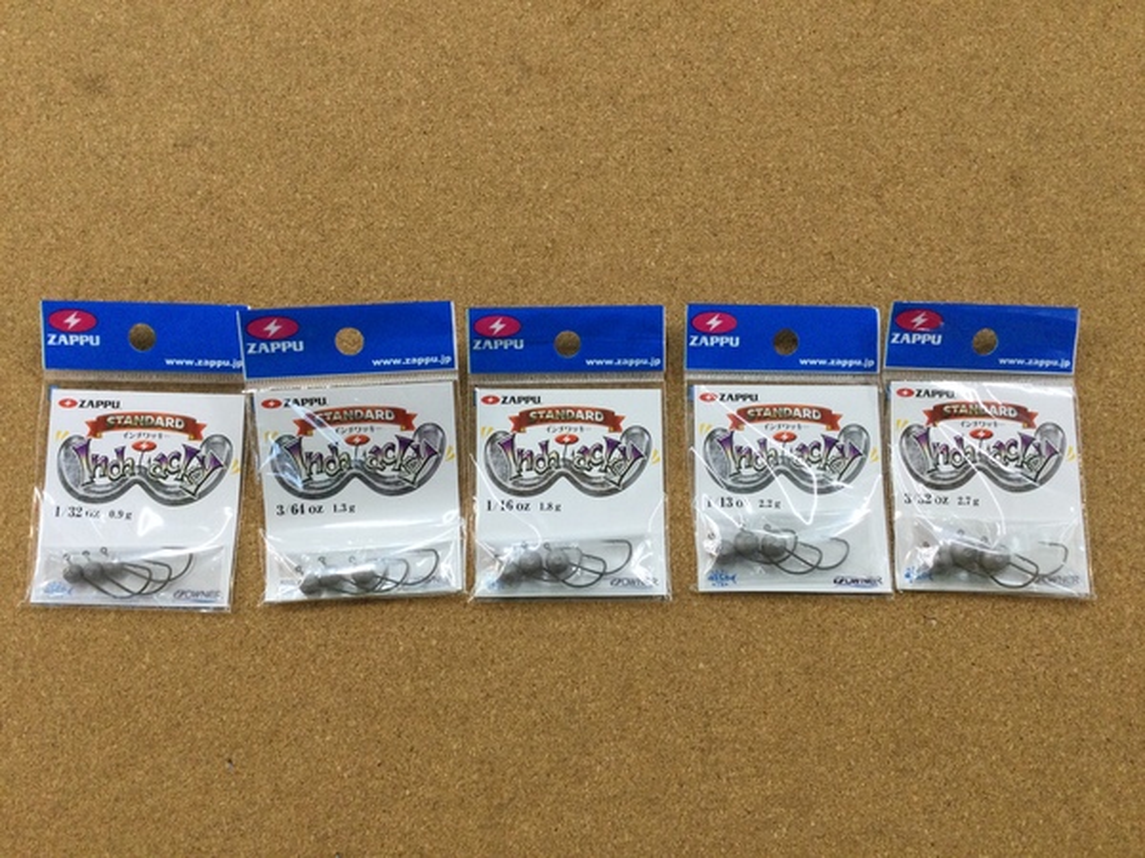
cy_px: 429
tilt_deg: -78.2
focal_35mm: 31
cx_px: 572
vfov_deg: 45.4
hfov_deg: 58.4
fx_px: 1025
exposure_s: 1/30
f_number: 2.4
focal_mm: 3.3
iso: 32
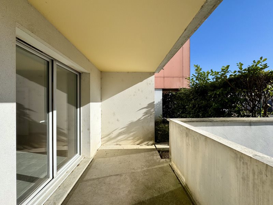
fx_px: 110
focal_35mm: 14
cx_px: 136
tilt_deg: +0.0
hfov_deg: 102.1
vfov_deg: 85.7
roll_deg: +0.6
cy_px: 102
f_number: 2.2
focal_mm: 2.22
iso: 50
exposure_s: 1/2674
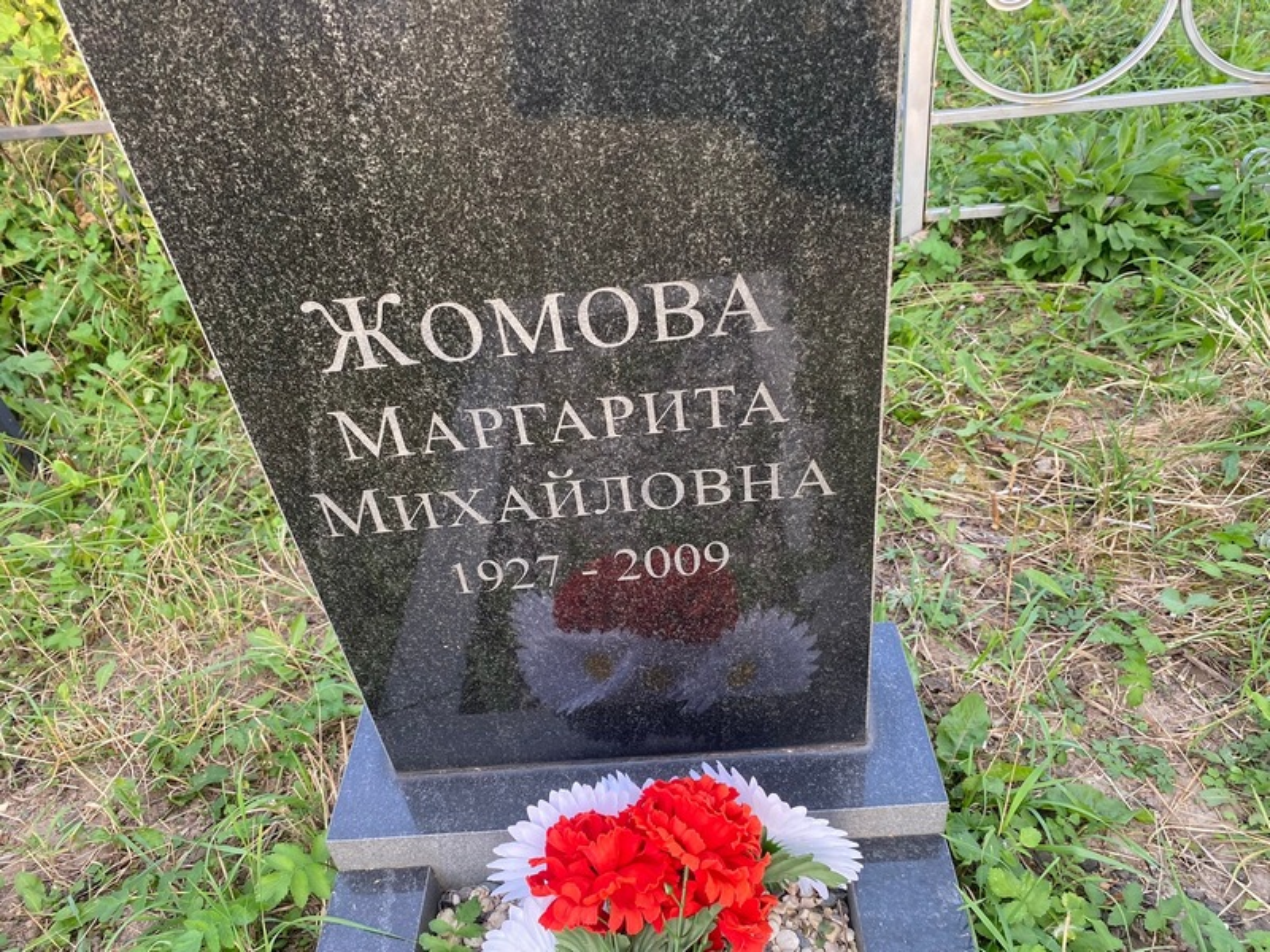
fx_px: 954
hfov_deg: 67.3
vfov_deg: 53.1
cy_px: 476
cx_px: 635
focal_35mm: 26
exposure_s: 1/121
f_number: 1.8
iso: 50
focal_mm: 4.25
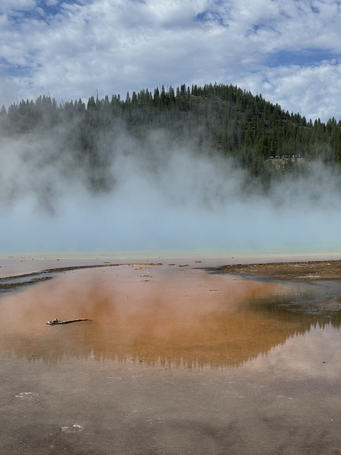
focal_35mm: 48
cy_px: 228
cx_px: 170
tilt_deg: -1.9
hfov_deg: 30.3
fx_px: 630
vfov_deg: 39.7
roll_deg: +0.8
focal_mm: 6.76
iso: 64
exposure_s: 1/6410
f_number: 1.78
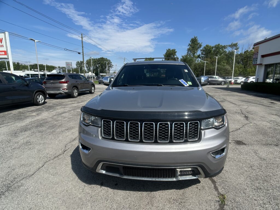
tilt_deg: -11.8
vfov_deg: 53.1
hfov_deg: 67.3
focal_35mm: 26
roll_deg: -0.2
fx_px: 210
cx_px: 140
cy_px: 105
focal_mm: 5.7
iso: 50
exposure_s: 1/3968
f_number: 1.5
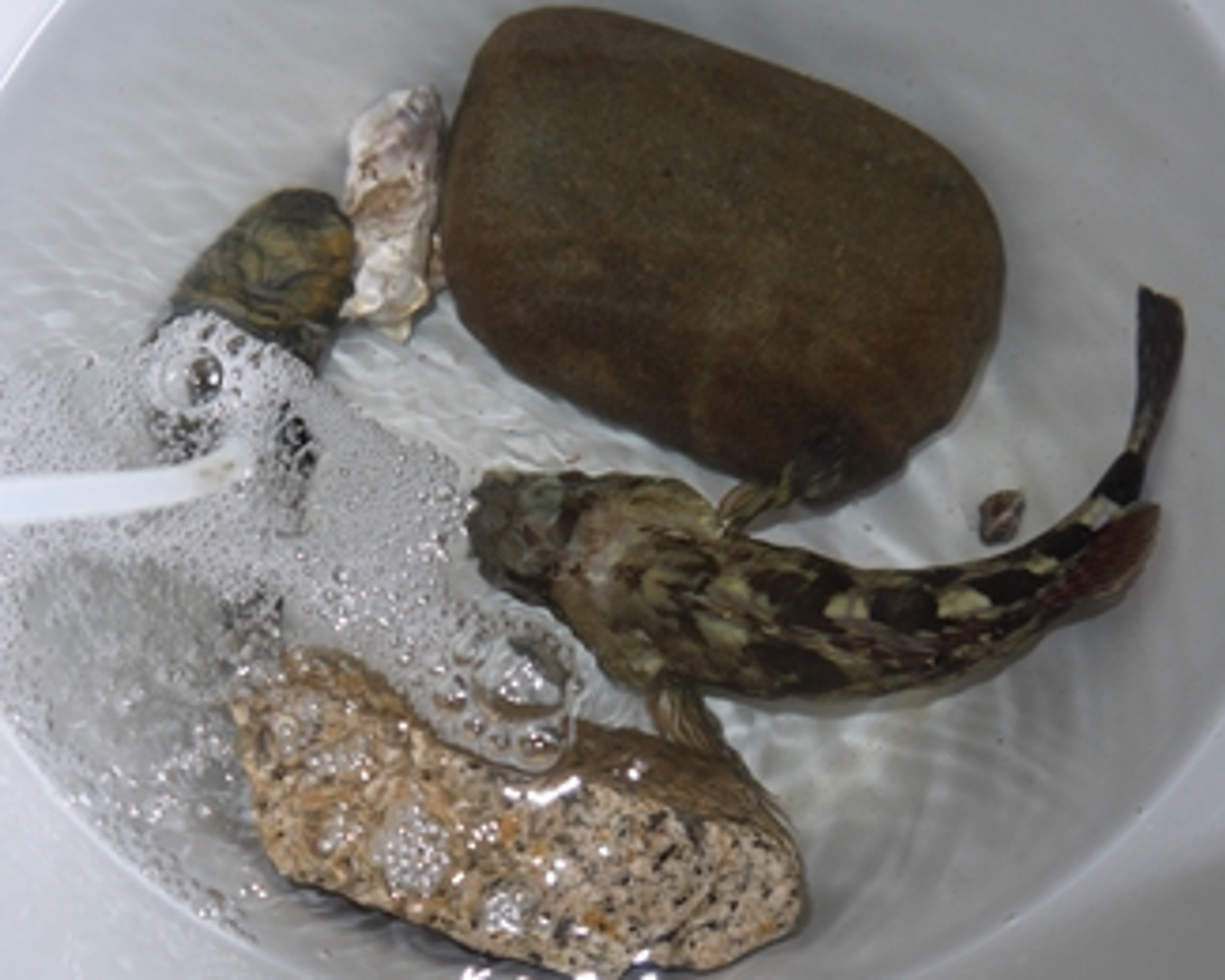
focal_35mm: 41
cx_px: 611
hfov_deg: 44.8
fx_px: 1486
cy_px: 492
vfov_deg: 36.5
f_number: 3.5
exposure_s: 1/60
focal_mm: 14
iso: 100
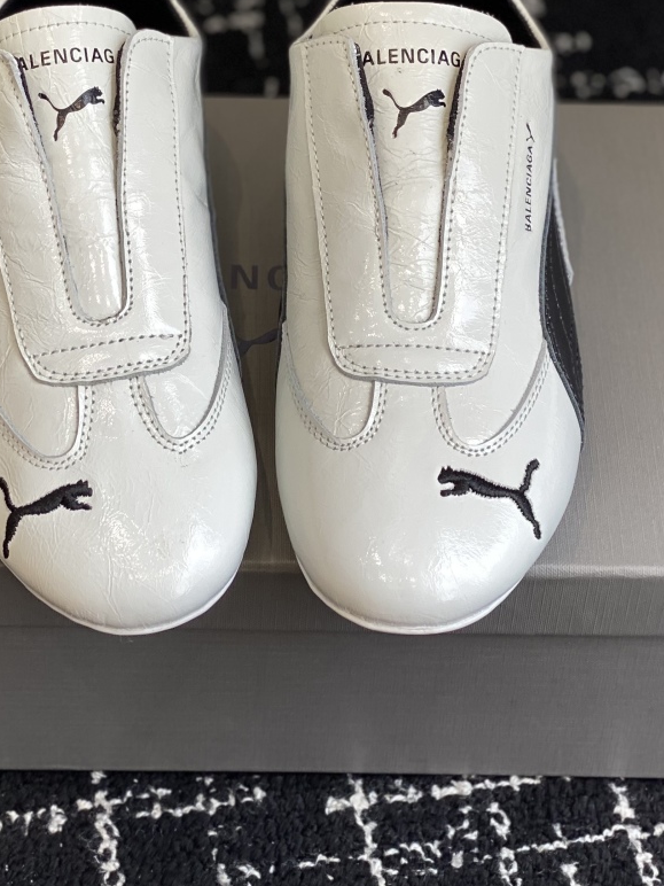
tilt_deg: -43.1
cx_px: 231
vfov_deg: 20.0
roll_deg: -1.4
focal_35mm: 97
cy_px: 141
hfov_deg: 15.2
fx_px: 2481
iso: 25
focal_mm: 6
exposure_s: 1/122
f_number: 2
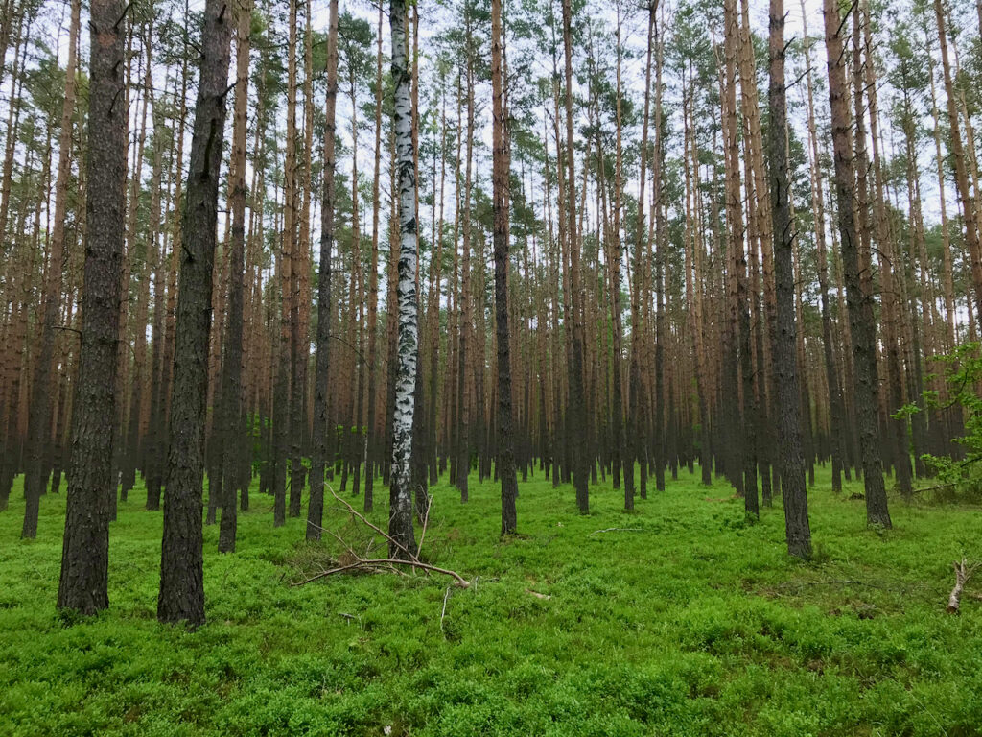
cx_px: 491
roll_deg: +1.4
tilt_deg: +7.5
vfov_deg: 49.7
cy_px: 368
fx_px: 794
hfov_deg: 63.4
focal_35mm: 28
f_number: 1.8
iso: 25
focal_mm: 3.99
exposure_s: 1/100
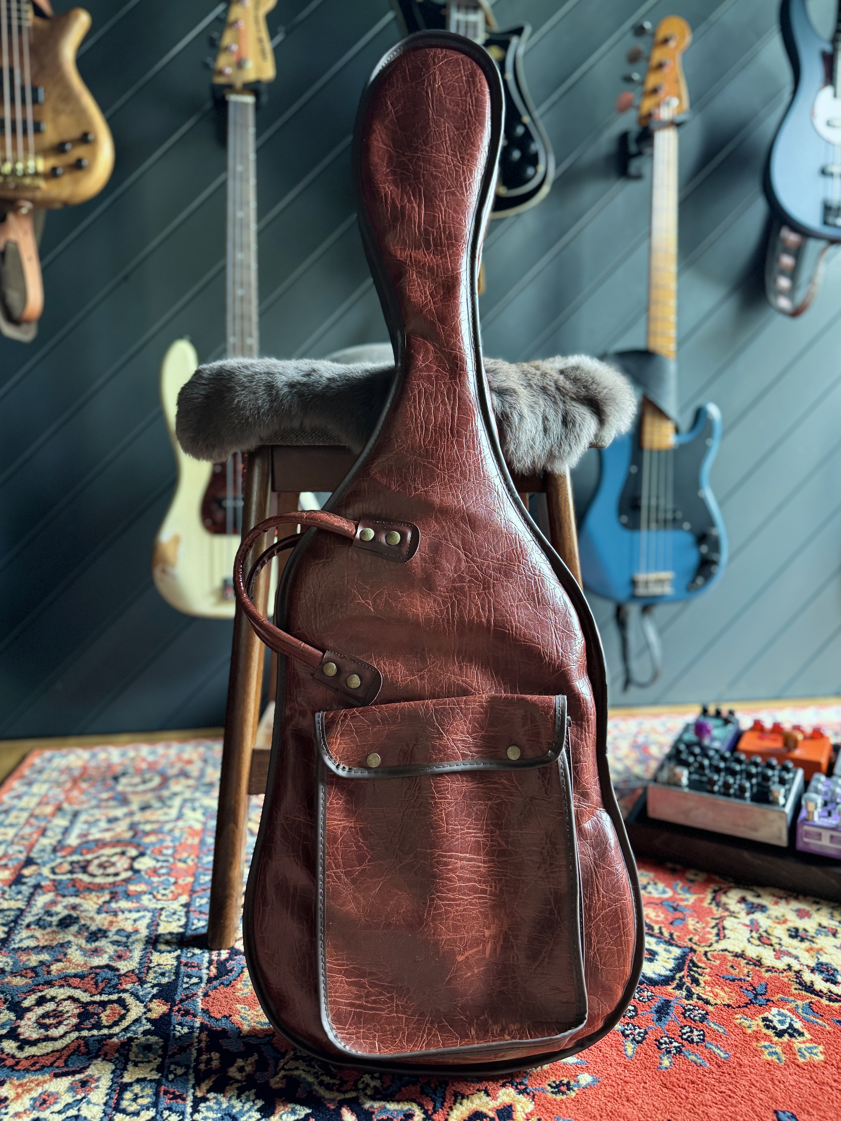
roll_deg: -0.3
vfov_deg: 71.6
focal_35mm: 24
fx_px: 778
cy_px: 560
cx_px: 420
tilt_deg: -5.8
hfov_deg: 56.8
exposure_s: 1/60
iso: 400
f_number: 1.78
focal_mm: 6.76
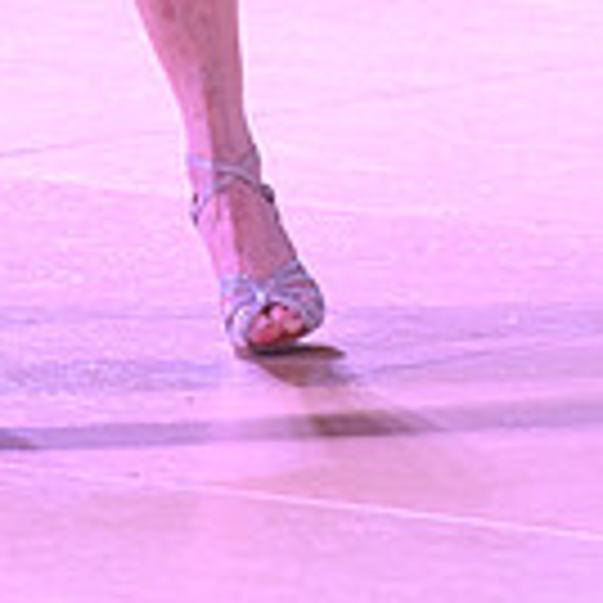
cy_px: -675
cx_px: -142
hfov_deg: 2.7
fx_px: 12692
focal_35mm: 644
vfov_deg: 2.7
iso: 5000
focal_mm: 175
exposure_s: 1/400
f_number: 5.6
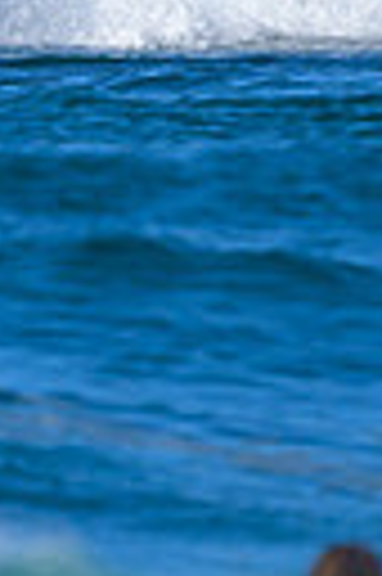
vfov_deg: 0.4
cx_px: -329
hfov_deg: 0.3
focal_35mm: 4982
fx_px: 79506
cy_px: -310
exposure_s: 1/2000
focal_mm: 800
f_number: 6.3
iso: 280
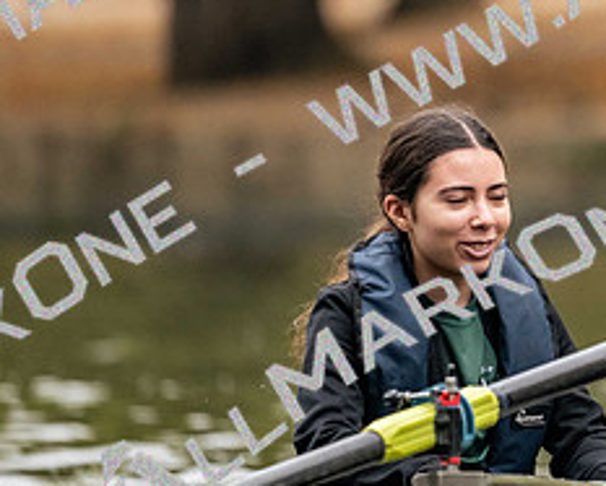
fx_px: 16755
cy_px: 152
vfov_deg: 1.7
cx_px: 629
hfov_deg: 2.1
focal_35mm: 933
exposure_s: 1/2500
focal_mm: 400
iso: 4000
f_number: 4.5
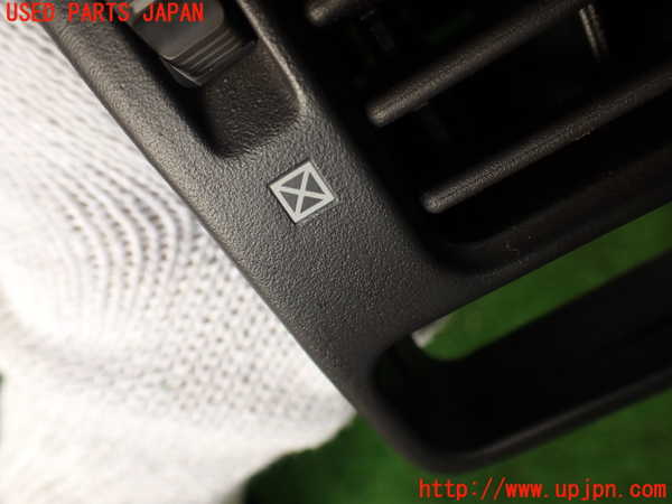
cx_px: 336
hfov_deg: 56.8
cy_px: 252
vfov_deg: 44.2
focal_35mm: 32
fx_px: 621
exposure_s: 1/60
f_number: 2.4
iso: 100
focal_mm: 5.79
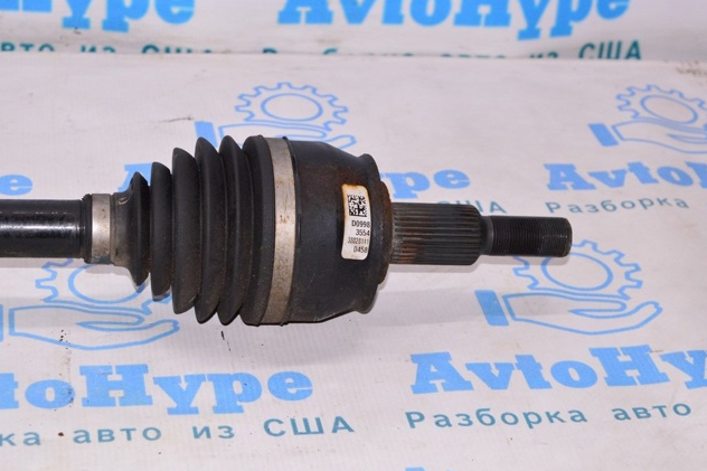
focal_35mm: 84
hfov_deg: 24.3
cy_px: 236
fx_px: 1639
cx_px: 354
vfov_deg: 16.3
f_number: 8
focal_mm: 55
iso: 1600
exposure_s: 1/160
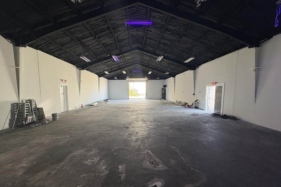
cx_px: 138
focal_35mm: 15
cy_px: 102
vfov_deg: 77.1
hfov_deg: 100.4
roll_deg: +0.2
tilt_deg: -5.2
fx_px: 117
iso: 200
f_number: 2.2
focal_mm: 2.22
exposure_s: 1/60
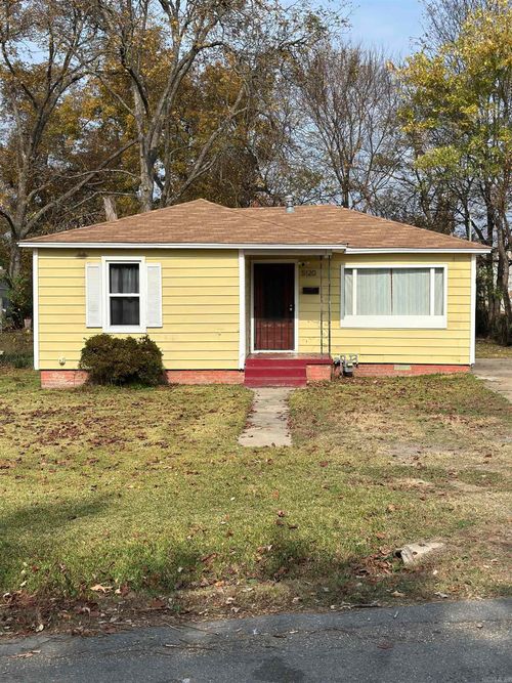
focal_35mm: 48
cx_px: 256
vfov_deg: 39.7
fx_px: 947
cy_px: 342
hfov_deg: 30.3
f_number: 1.78
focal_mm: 6.86
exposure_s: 1/7092
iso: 80
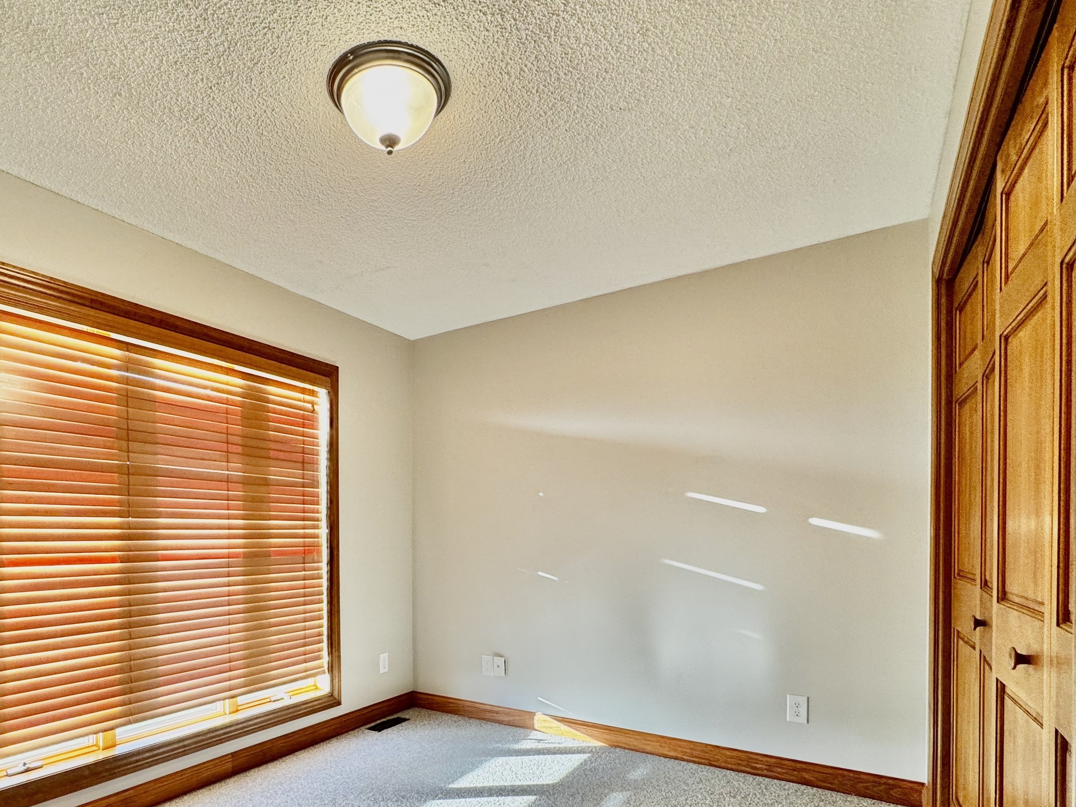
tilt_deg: -1.1
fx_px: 622
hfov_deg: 80.5
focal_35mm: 20
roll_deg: +0.1
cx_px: 418
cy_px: 543
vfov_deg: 64.2
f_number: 2.2
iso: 200
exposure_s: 1/120
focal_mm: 2.22
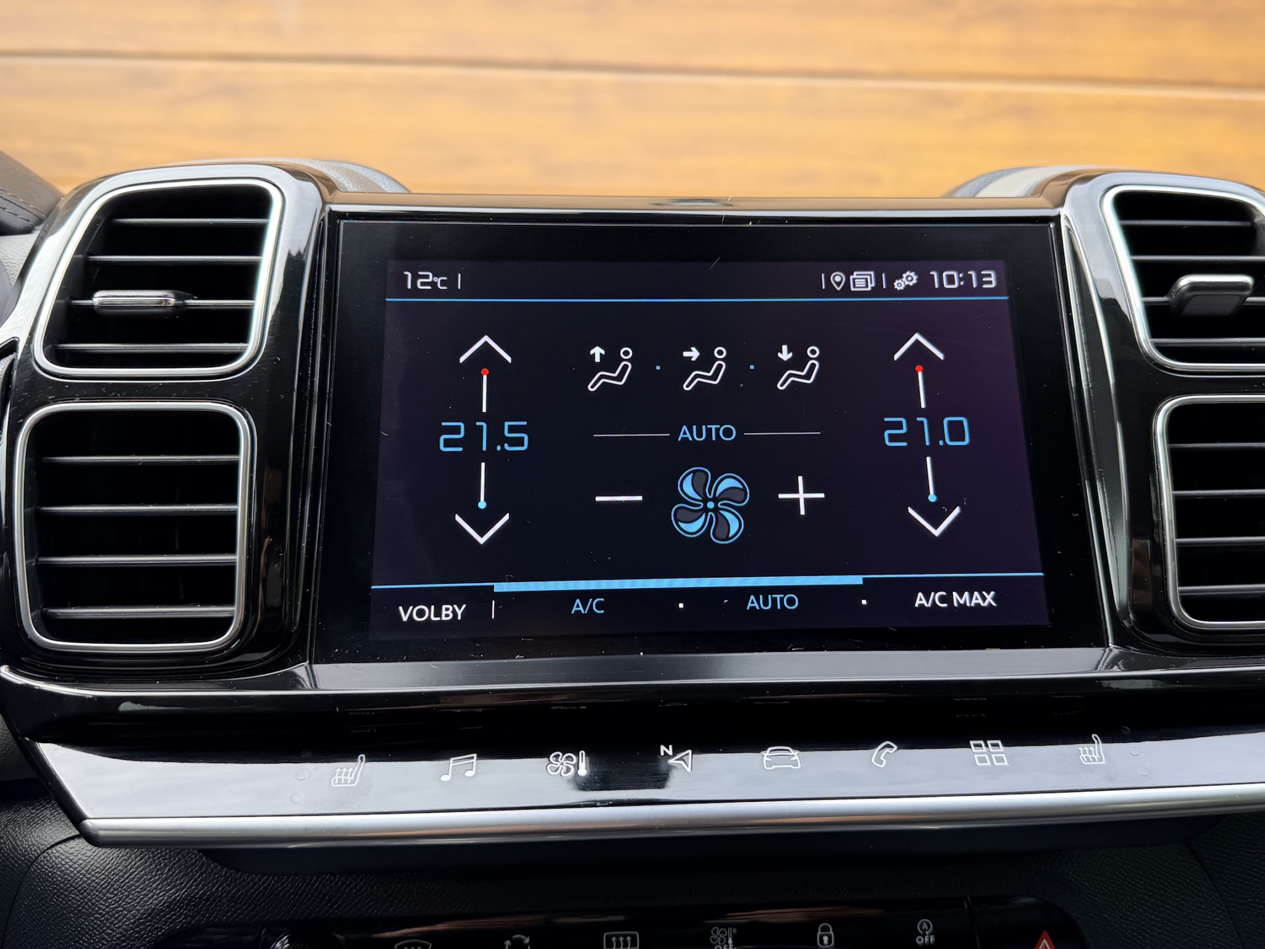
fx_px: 1096
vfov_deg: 46.8
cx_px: 691
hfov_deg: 59.9
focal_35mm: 30
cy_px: 444
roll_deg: -0.4
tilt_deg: -3.0
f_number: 1.78
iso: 80
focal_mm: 6.76
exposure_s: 1/121
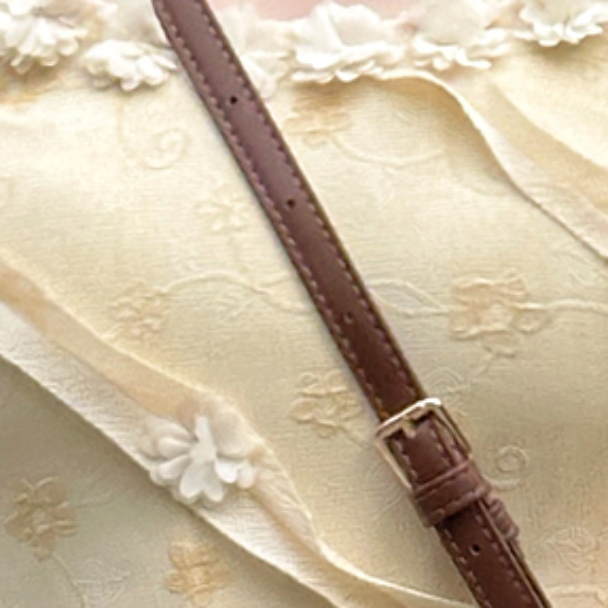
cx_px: 261
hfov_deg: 4.9
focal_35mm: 355
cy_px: -345
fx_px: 7054
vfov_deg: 4.9
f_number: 1.78
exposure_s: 1/532
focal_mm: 6.86
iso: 64
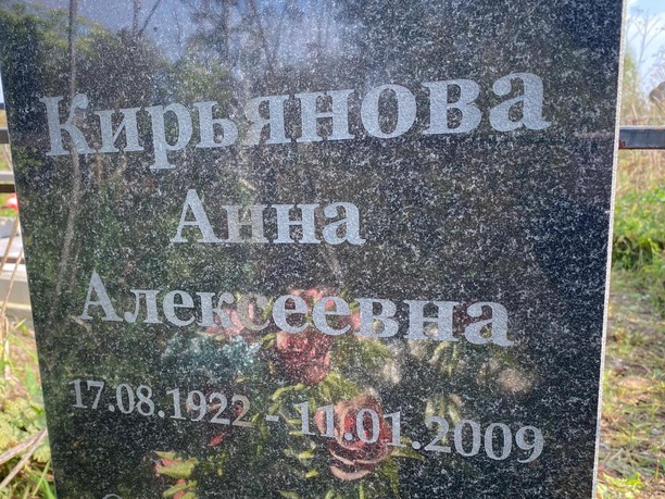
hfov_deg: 53.9
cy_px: 314
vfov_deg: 41.5
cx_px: 300
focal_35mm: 34
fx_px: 653
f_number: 1.8
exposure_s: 1/326
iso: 32
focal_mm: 4.25
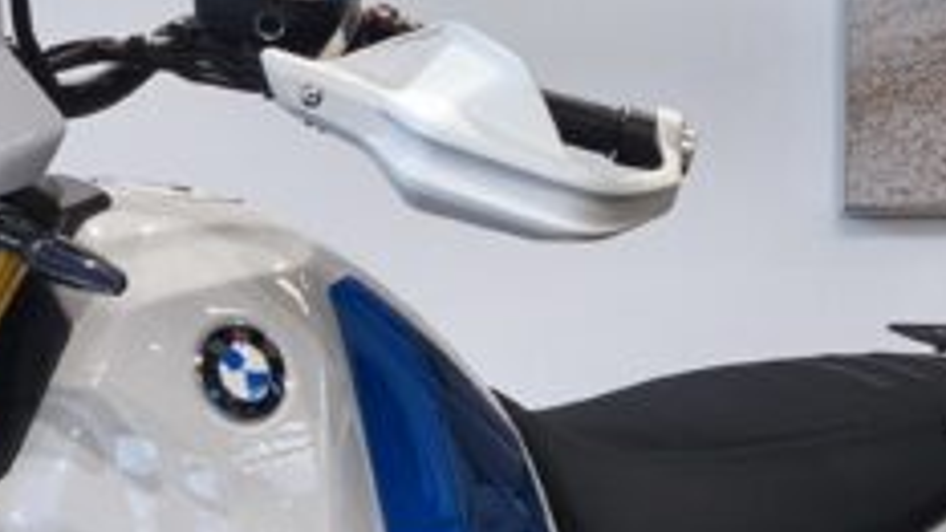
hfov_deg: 14.1
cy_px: 577
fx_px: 3787
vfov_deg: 8.0
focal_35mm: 151
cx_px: 65
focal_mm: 6.57
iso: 200
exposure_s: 1/100
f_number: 1.6
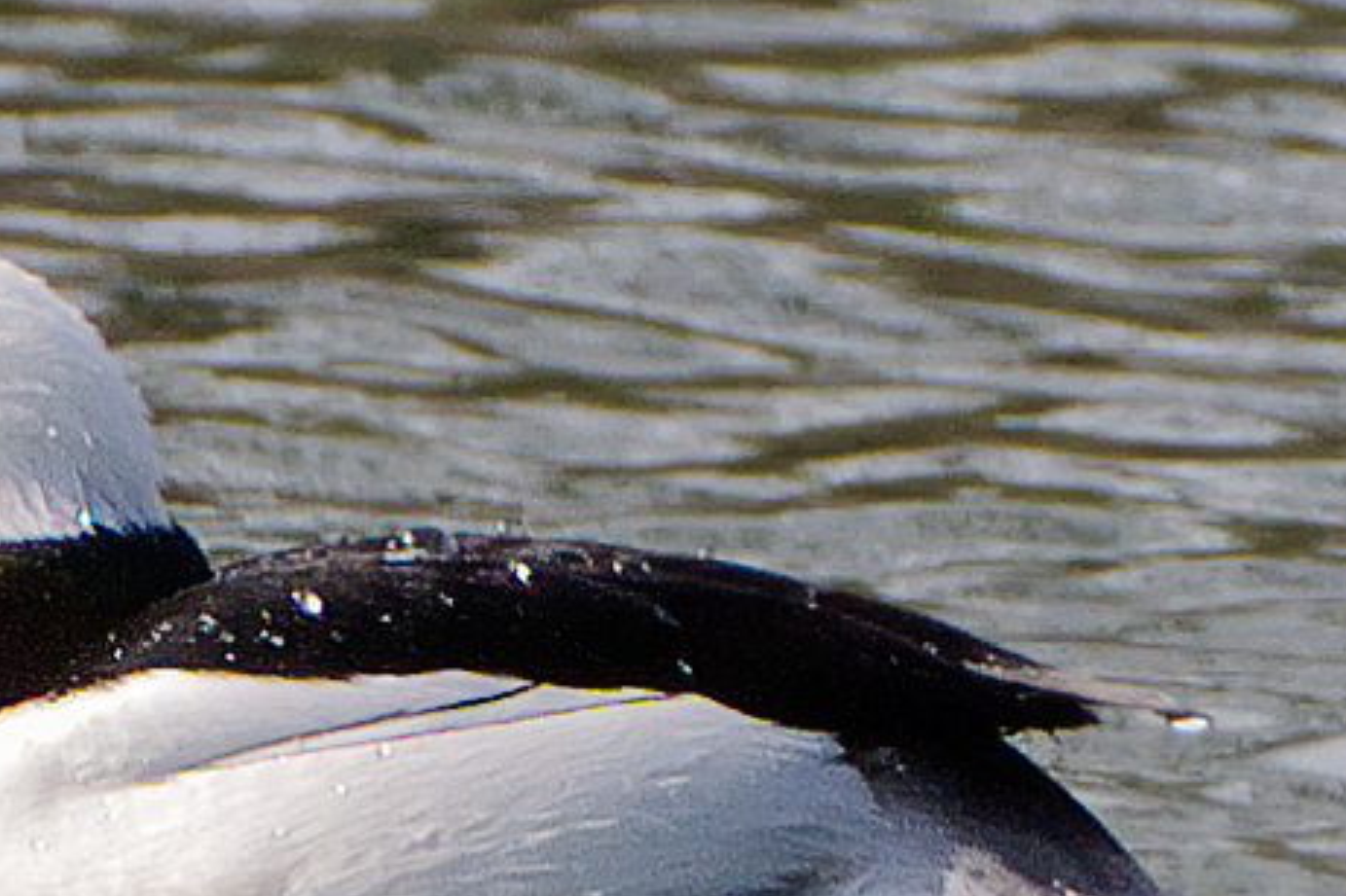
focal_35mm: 2277
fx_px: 85099
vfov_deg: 0.6
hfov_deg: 0.9
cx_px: 447
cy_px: 741
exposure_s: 1/2000
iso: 720
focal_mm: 500
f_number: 7.1
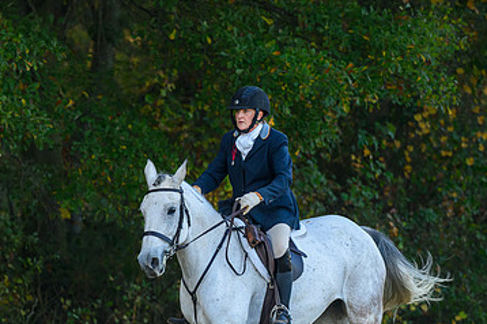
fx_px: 6095
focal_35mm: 451
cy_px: 231
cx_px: 269
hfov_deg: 4.6
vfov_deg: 3.0
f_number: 4
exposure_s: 1/400
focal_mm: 200
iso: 1000
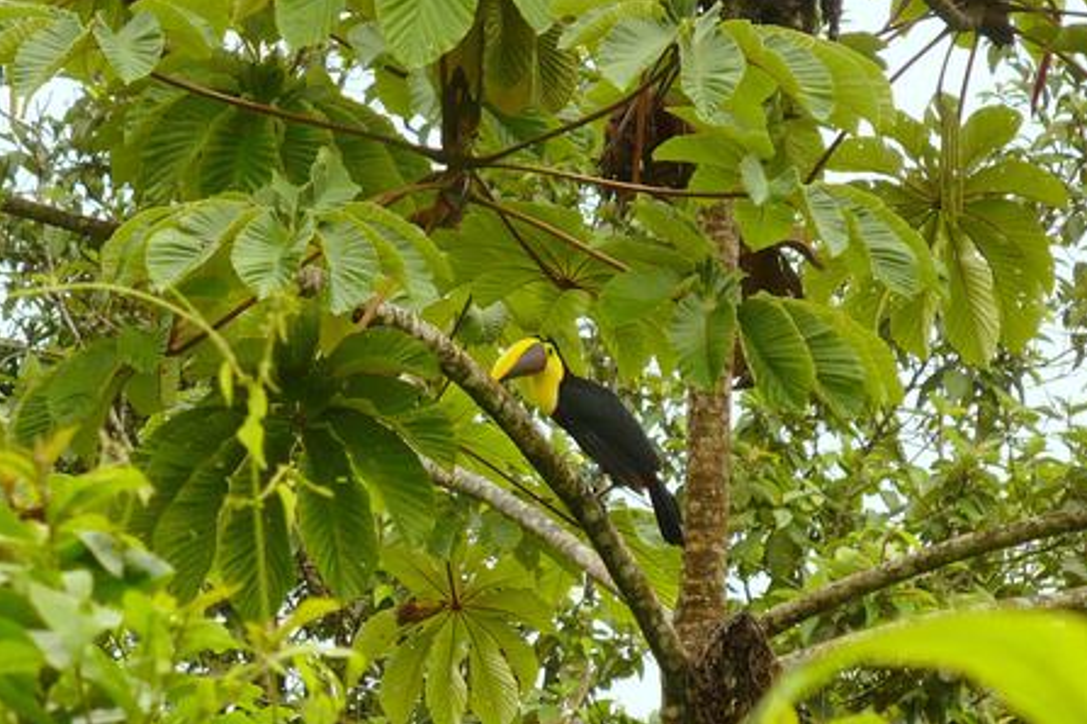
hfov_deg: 5.9
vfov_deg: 4.0
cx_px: 542
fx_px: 10507
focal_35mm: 348
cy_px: 398
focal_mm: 36.6
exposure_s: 1/250
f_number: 4.5
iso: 100
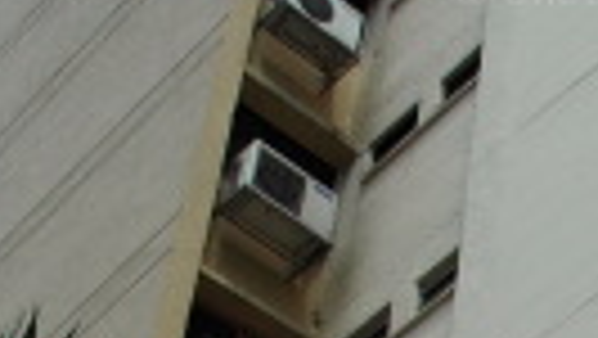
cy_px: 791
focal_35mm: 117
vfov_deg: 9.3
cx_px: 791
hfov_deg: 17.1
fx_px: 1856
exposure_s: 1/400
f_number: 11
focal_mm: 18
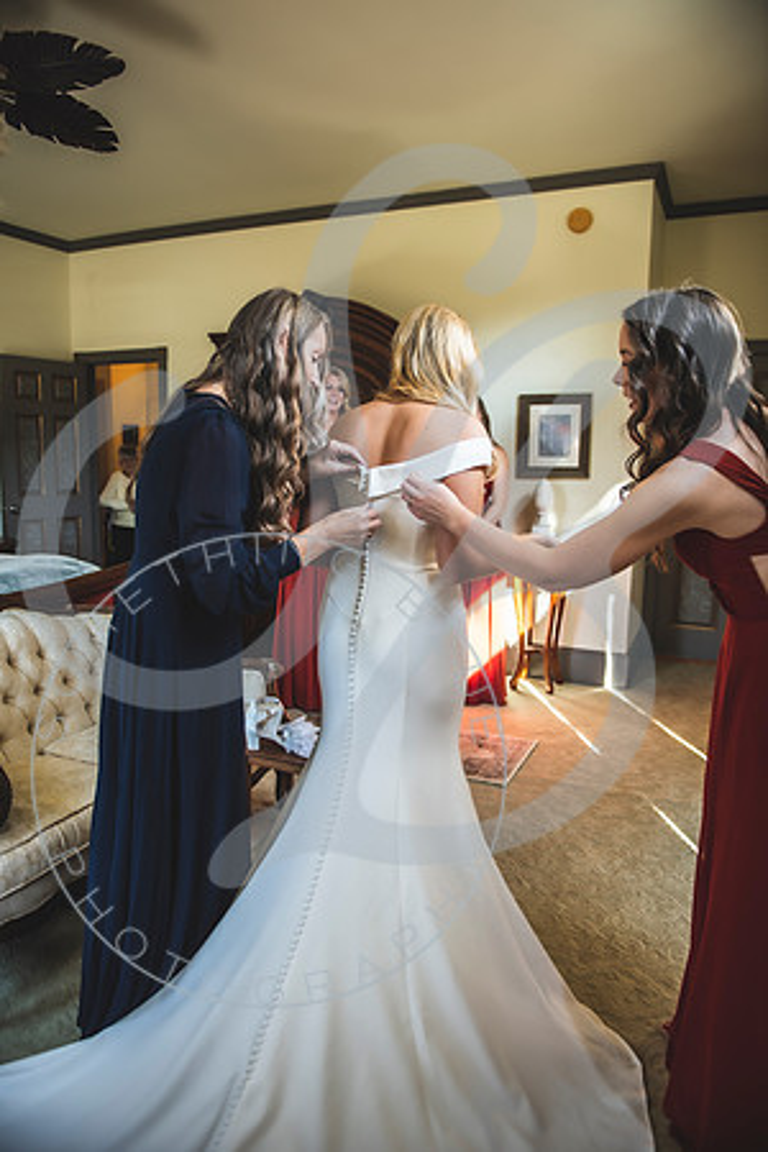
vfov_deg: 73.7
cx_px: 384
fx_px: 768
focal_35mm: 24
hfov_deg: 53.1
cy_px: 576
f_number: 2.8
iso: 200
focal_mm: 24
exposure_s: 1/125
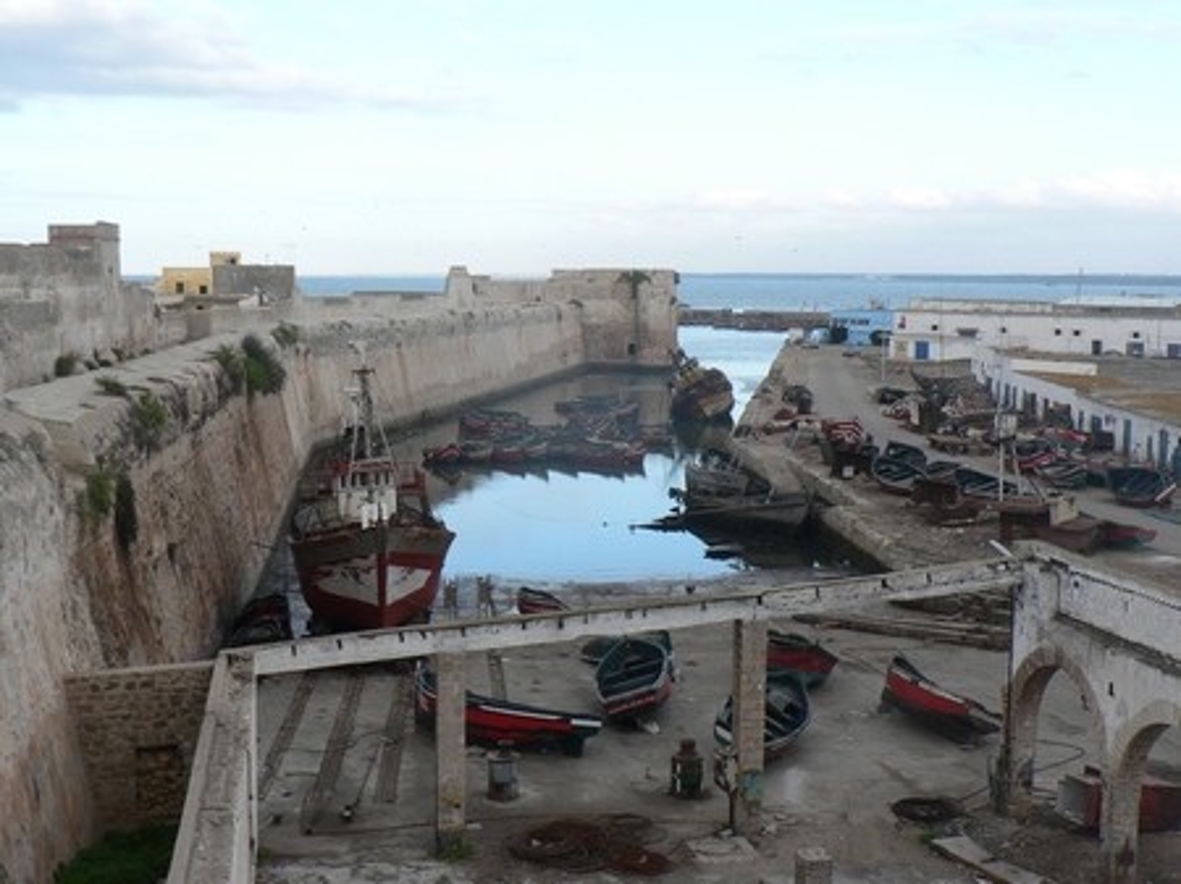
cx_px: 590
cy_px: 442
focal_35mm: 46
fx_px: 1569
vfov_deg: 31.5
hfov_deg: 41.3
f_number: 4
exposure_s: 1/160
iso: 80
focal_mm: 7.6
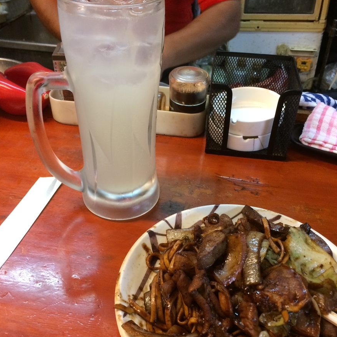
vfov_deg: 47.2
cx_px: 170
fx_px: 386
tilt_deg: -37.1
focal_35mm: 35
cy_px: 173
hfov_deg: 47.2
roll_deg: +0.9
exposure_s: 1/30
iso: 160
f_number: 2.2
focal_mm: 4.15
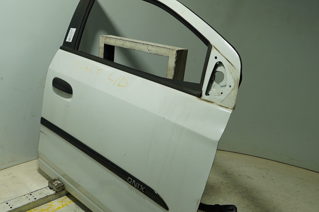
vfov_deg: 36.7
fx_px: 319
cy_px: 121
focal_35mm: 36
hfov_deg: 52.4
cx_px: 112
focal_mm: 16
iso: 160
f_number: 4.5
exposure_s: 1/160
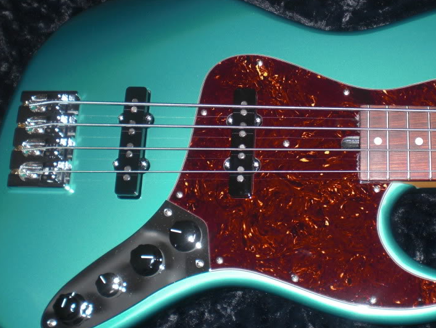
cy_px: 135
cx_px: 274
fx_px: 693
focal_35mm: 55
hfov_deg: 34.7
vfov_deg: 26.5
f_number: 3.1
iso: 100
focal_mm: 6.3
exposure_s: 1/60
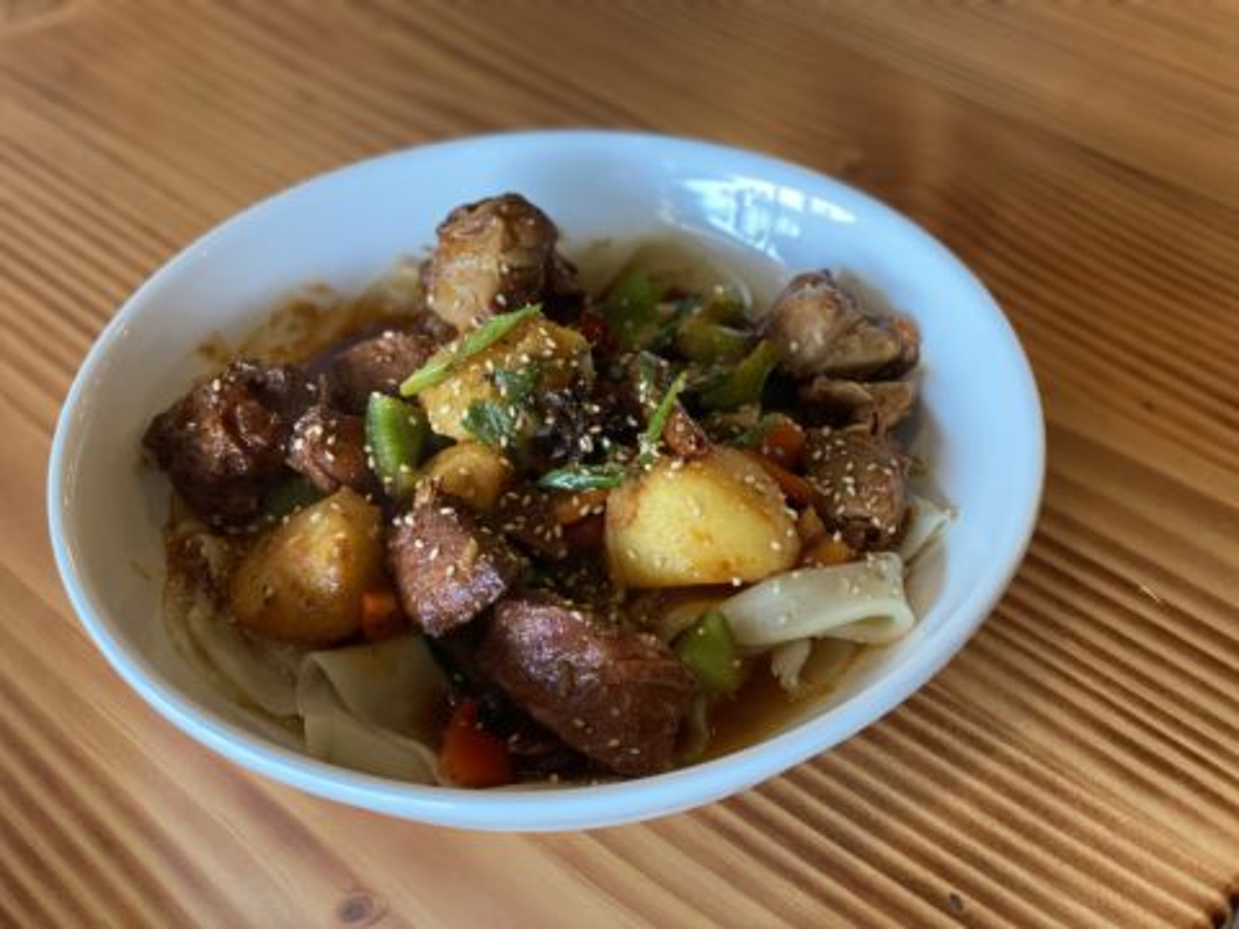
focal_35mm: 52
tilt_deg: -43.8
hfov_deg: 36.8
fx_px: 1861
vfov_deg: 28.0
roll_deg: +3.2
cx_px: 620
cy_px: 464
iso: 125
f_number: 2
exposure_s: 1/60
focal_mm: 6
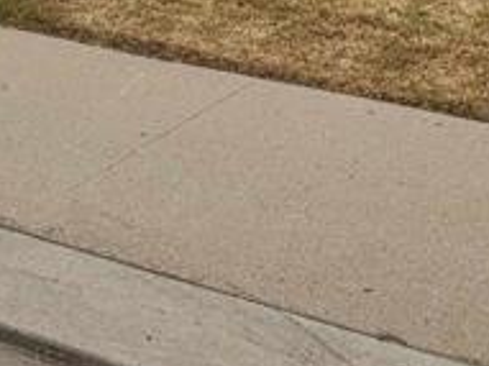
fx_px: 1666
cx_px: -64
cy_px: -371
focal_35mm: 118
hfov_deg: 16.2
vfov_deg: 11.3
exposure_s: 1/160
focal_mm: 11
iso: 125
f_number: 9
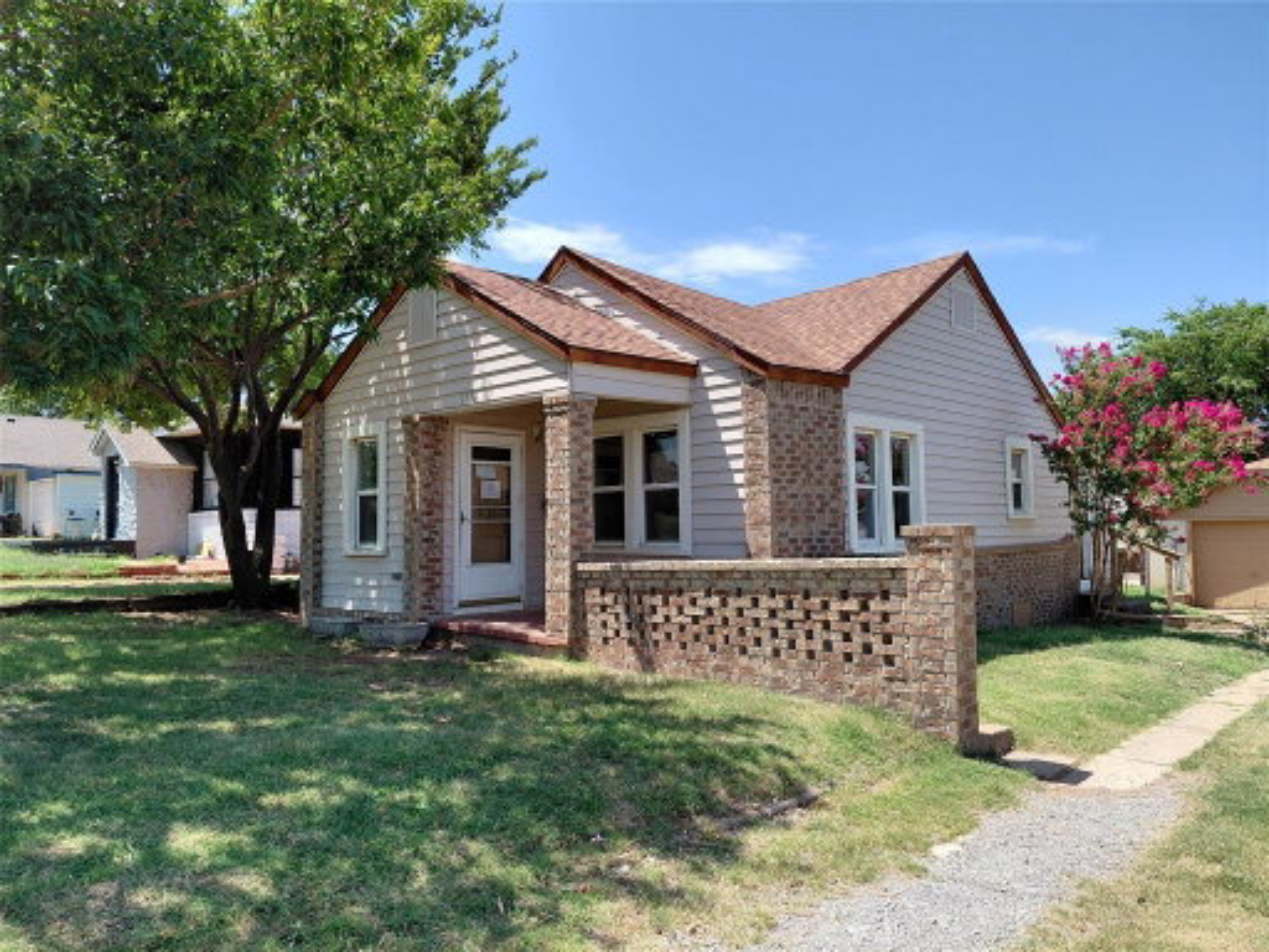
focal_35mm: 25
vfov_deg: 54.9
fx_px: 916
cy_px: 476
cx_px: 634
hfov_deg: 69.4
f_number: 1.8
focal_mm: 4.69
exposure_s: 1/1352
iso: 50
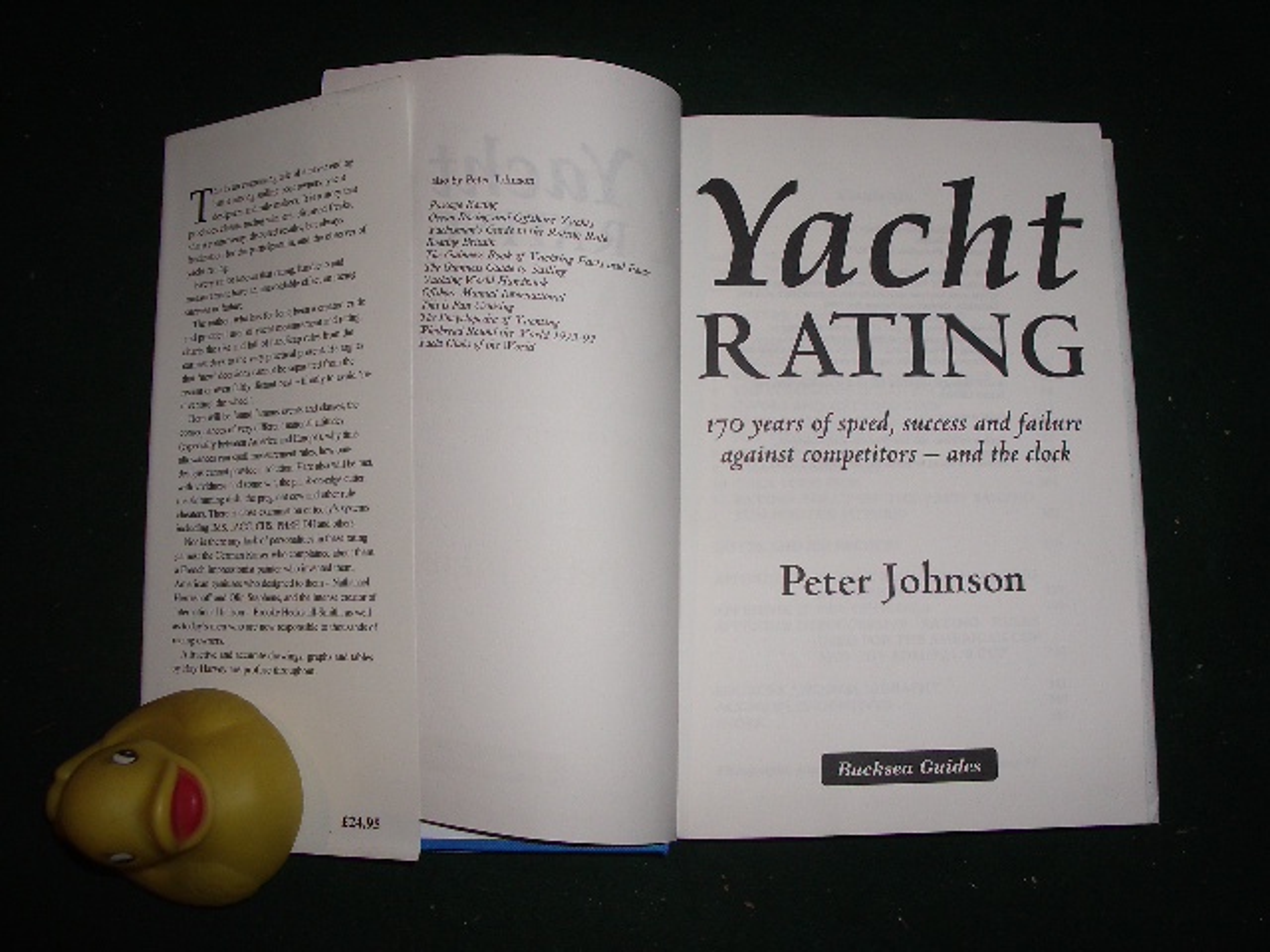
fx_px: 1284
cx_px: 635
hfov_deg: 52.6
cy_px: 476
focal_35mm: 35
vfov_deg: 40.7
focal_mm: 5.8
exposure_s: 1/60
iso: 80
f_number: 4.3
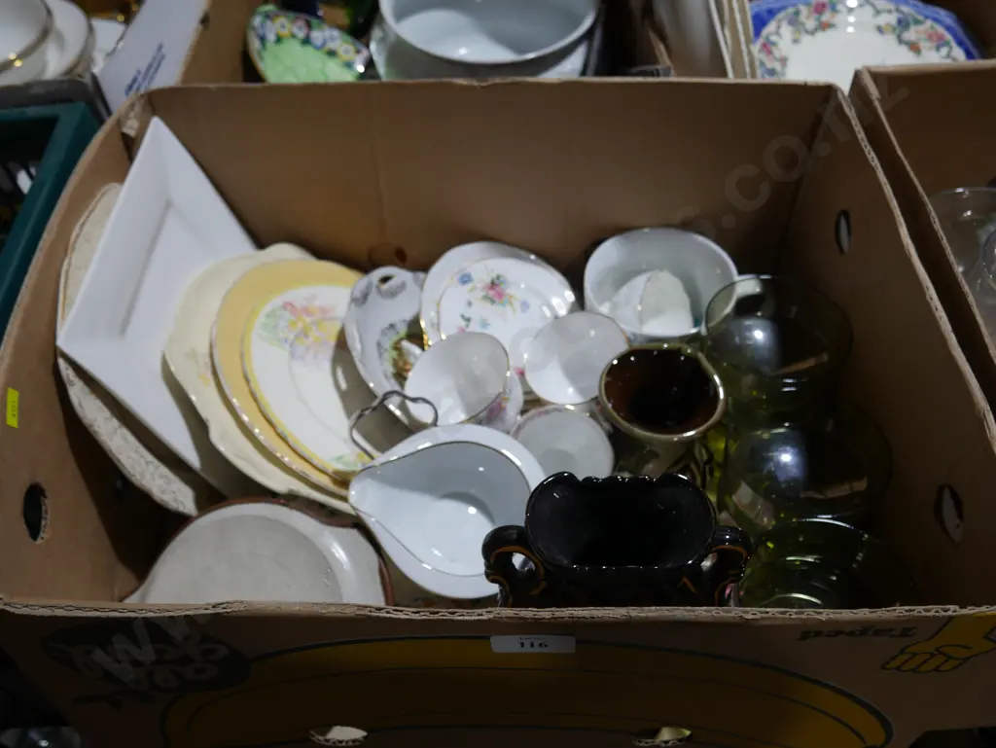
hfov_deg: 56.8
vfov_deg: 44.2
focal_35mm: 32
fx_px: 921
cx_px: 498
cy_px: 374
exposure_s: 1/160
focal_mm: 16
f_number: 3.6
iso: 200
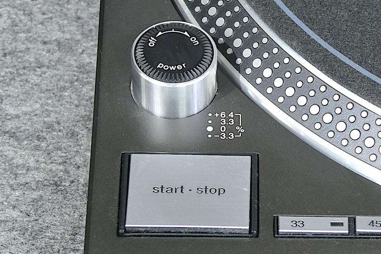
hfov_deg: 10.9
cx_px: 225
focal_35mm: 188
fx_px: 1990
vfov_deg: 7.3
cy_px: 131
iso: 200
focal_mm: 27.1
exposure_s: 1/2
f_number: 5.4
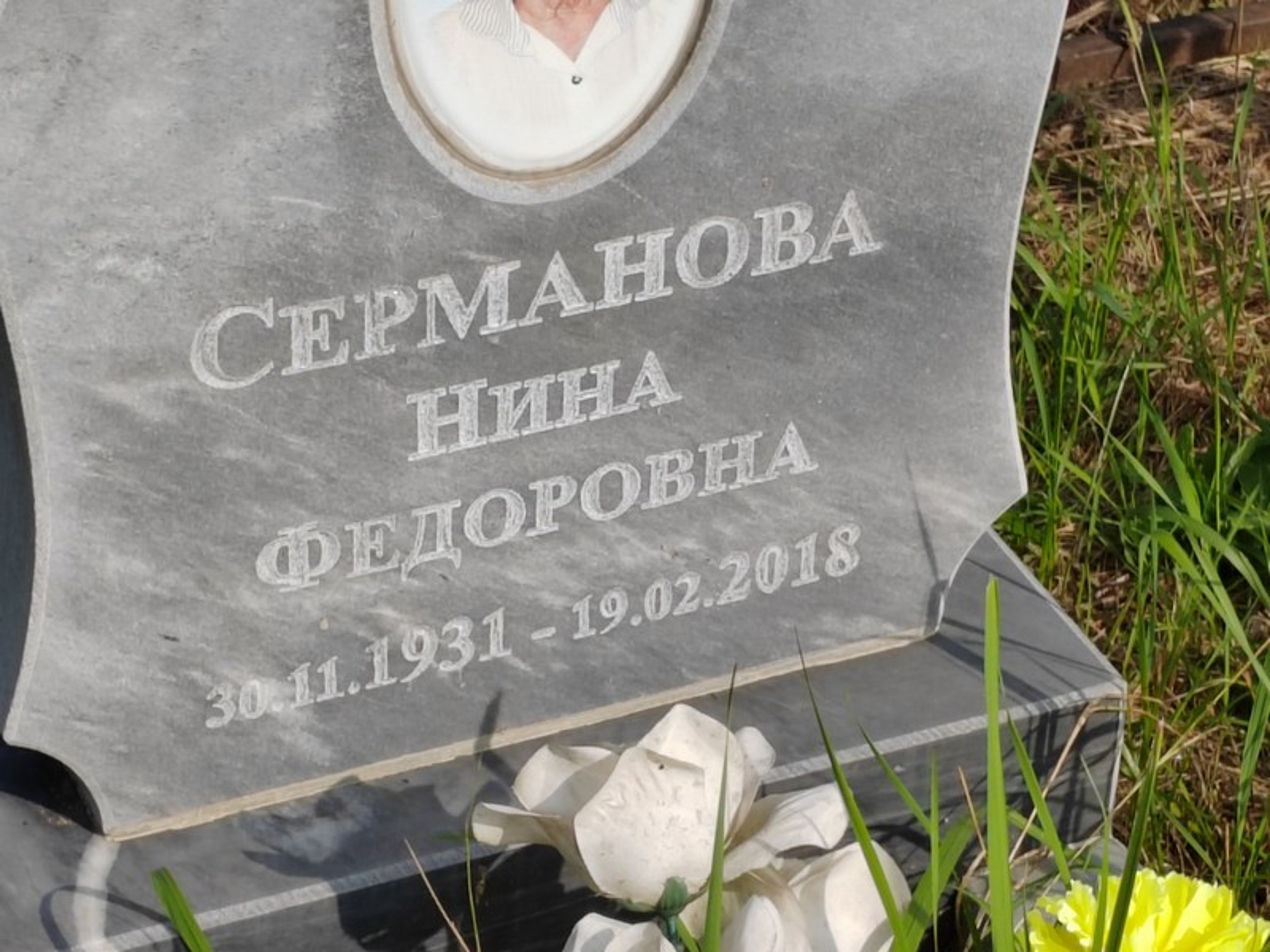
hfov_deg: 17.0
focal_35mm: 116
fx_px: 4256
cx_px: 635
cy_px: 476
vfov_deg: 12.8
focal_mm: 5.52
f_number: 1.9
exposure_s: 1/1500
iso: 100
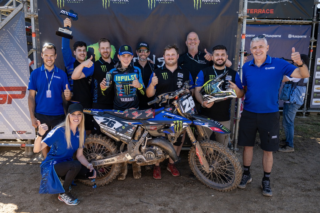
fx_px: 213
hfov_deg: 73.7
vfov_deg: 53.1
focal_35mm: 24
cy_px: 106
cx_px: 160
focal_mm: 24
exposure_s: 1/800
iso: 320
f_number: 5
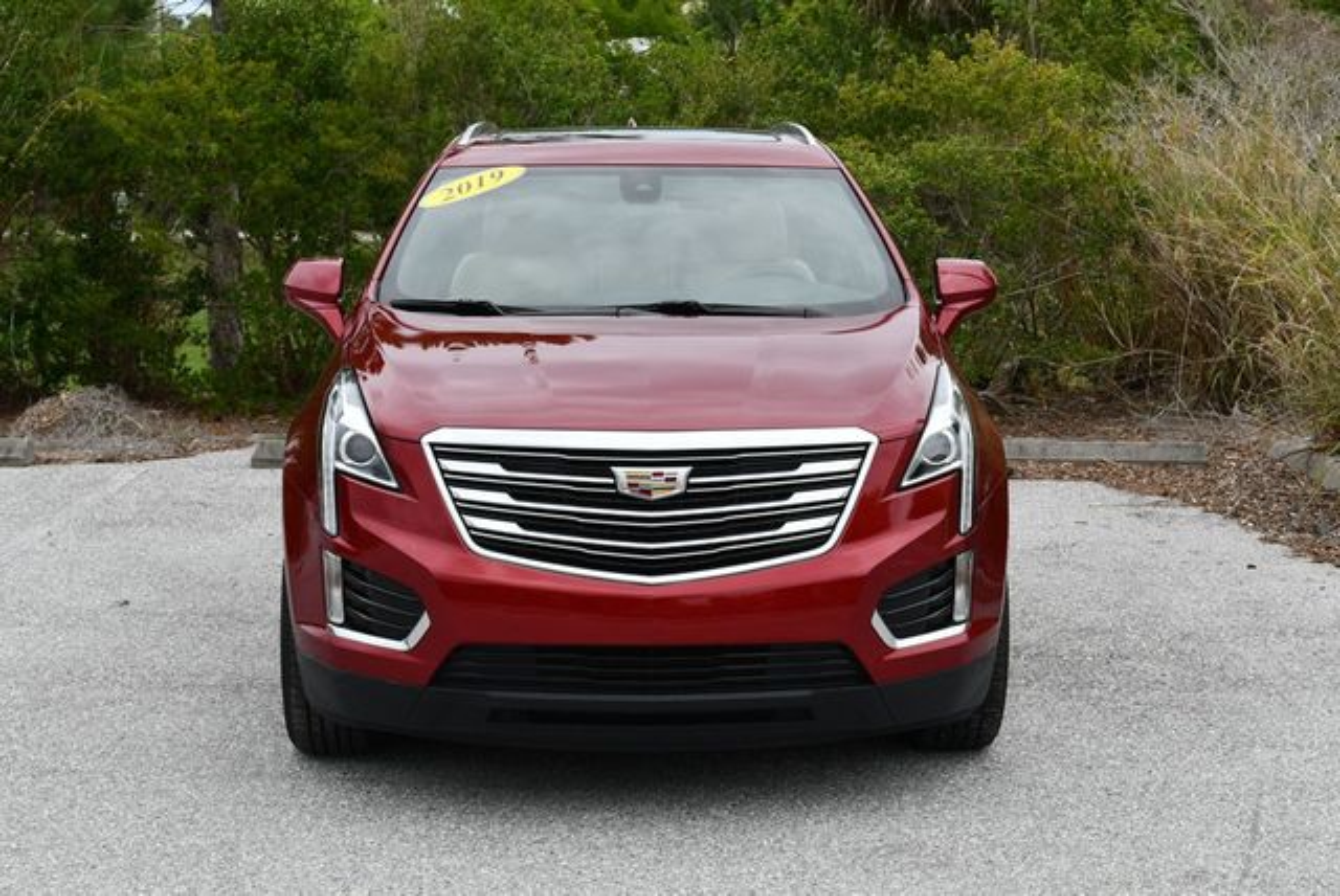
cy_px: 448
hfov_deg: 29.6
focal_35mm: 68
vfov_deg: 20.1
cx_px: 670
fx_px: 2533
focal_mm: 34
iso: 140
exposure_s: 1/250
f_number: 8
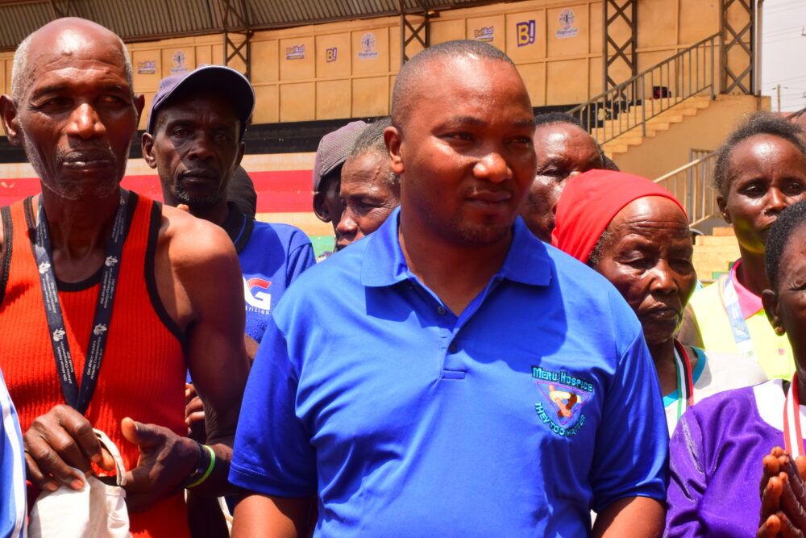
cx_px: 403
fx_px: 1746
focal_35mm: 78
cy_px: 269
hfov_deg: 26.0
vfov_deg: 17.5
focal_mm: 52
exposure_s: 1/400
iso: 800
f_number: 20
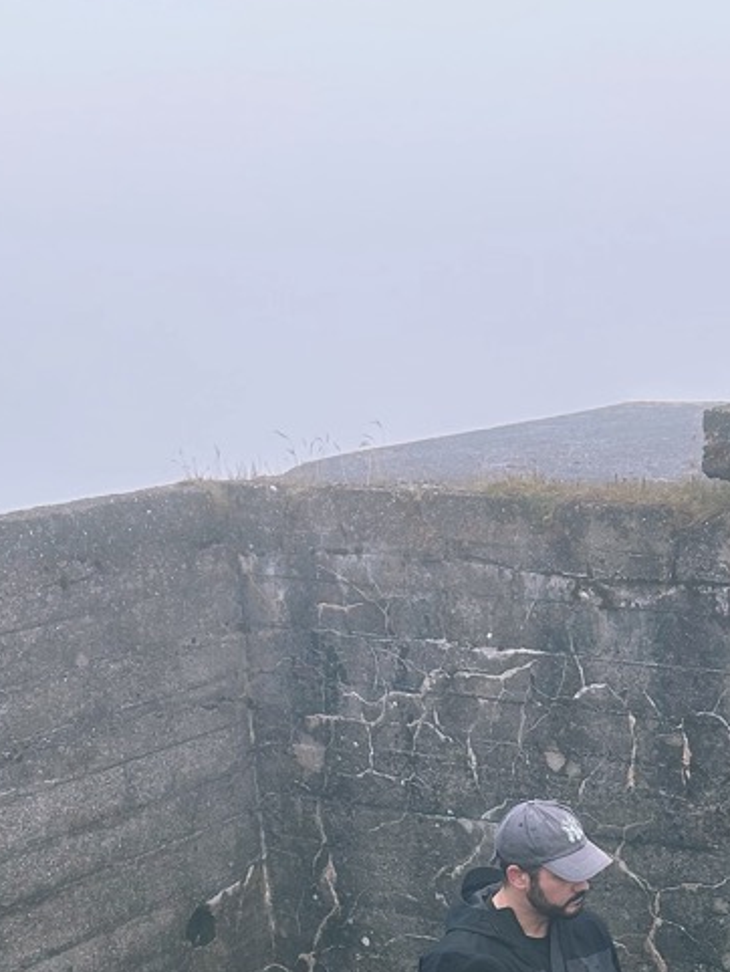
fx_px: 1938
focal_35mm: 69
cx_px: 682
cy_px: 1115
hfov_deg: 20.8
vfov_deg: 25.7
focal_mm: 5.7
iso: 50
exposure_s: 1/387
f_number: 1.5
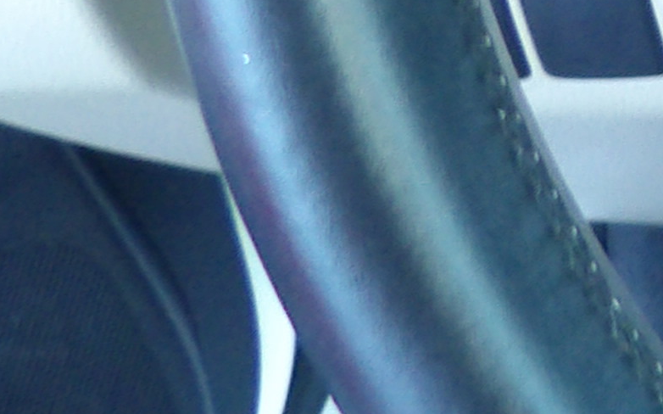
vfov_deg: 8.1
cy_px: -567
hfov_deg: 11.1
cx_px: 1721
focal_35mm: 150
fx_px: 2709
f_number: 3.2
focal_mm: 4.3
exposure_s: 1/17
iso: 238
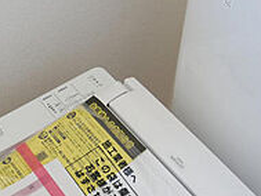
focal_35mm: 95
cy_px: 121
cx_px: 48
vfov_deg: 15.6
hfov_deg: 20.4
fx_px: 717
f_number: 3.8
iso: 500
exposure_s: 1/60
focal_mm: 15
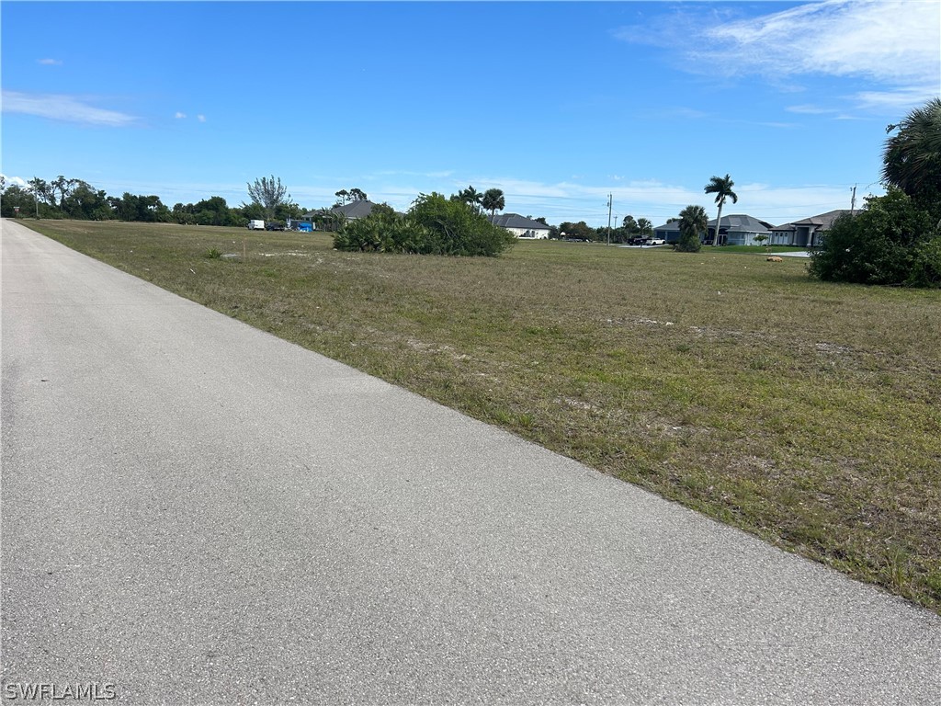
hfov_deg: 67.3
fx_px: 707
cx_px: 470
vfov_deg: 53.1
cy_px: 353
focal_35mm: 26
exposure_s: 1/5076
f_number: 1.5
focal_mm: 5.7
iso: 50
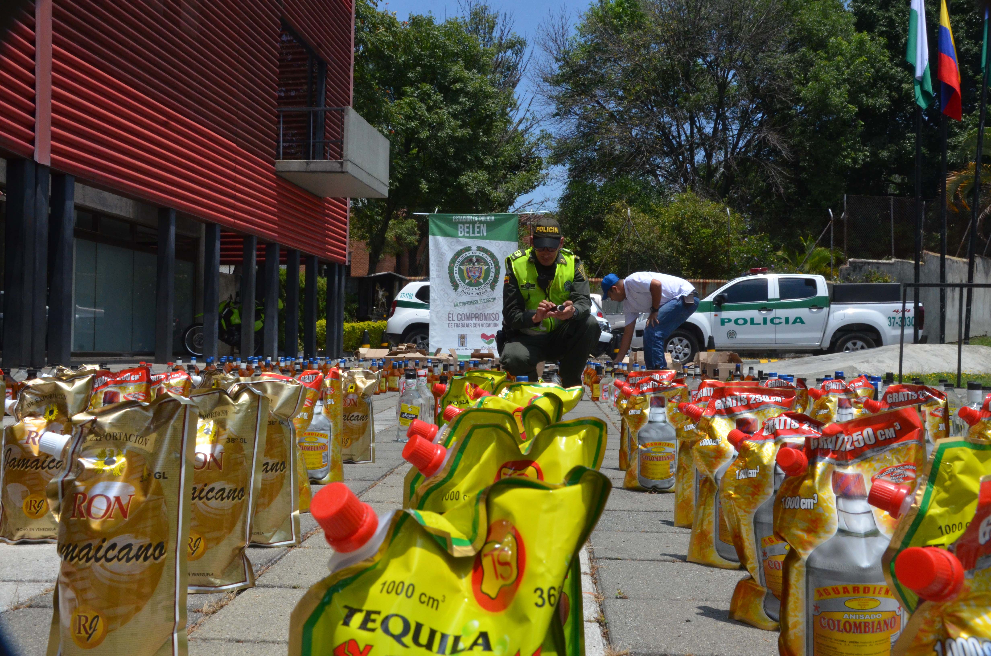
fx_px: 907
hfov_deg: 57.3
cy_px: 328
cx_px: 496
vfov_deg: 39.8
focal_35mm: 33
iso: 1250
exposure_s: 1/800
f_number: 14
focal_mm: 22
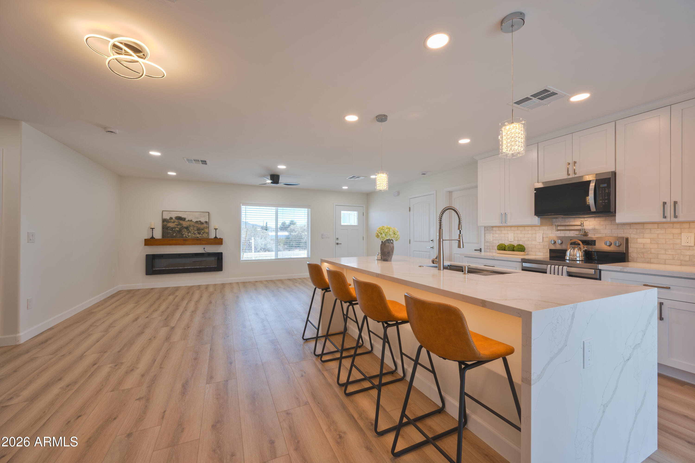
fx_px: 270
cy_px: 232
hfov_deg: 104.3
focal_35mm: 14
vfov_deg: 81.2
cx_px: 348
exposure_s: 1/15
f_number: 8
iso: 320
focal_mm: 14
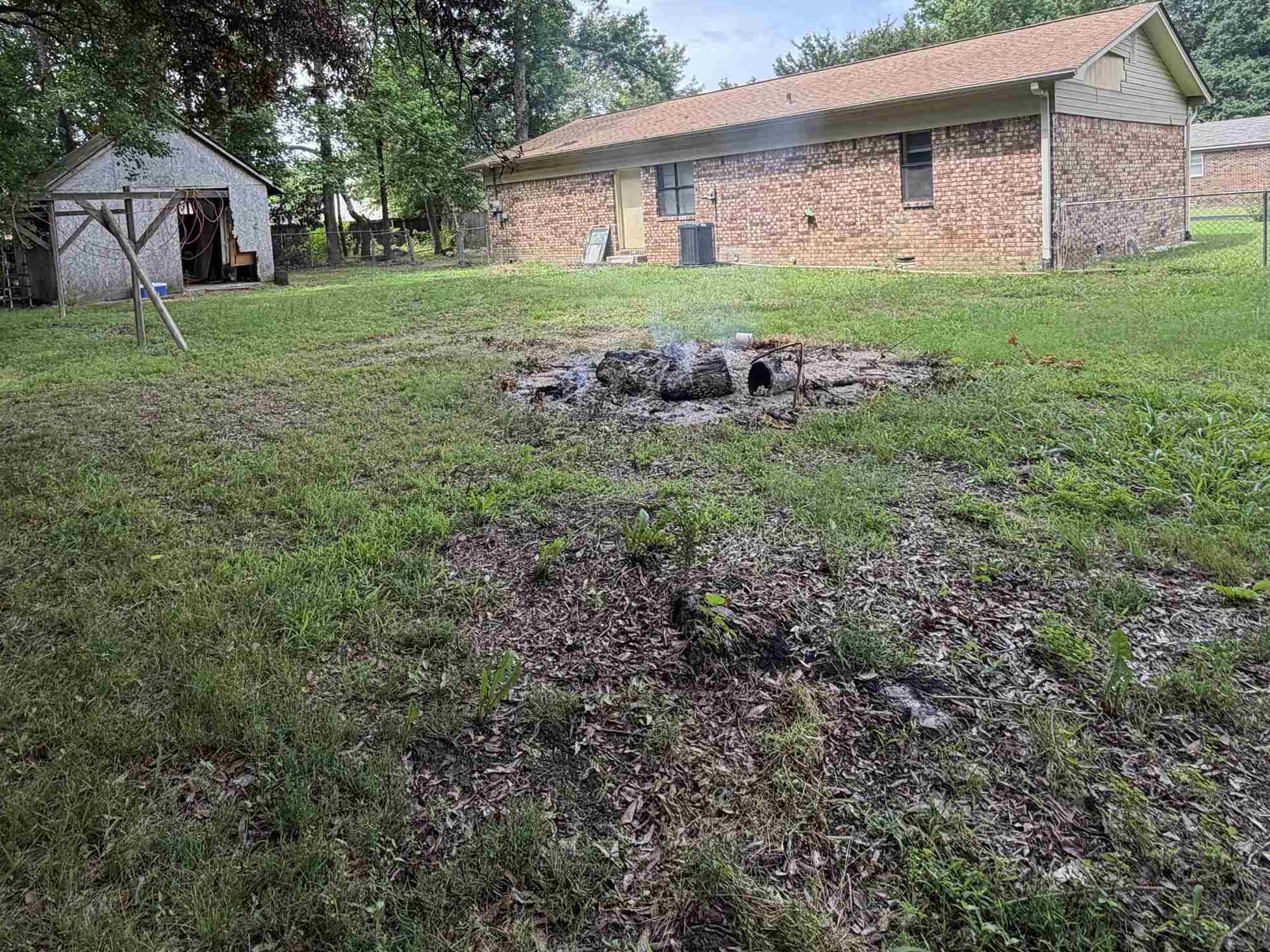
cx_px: 566
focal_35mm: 22
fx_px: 807
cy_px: 277
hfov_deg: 76.1
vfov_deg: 58.9
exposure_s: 1/502
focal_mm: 2.22
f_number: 2.2
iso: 64
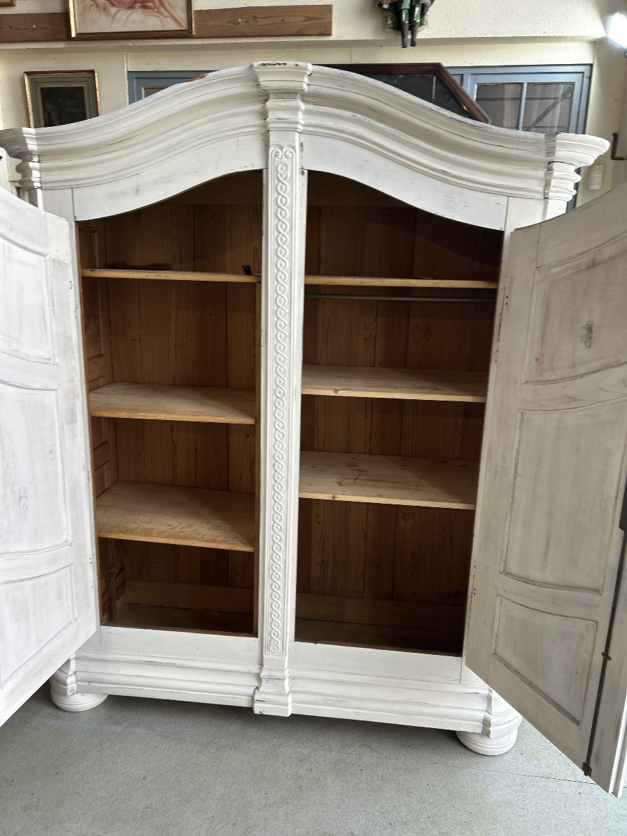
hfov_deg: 53.1
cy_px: 418
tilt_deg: -13.1
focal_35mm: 26
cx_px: 314
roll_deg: -1.8
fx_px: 628
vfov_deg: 67.3
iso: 32
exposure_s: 1/110
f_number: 1.5
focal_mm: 5.7
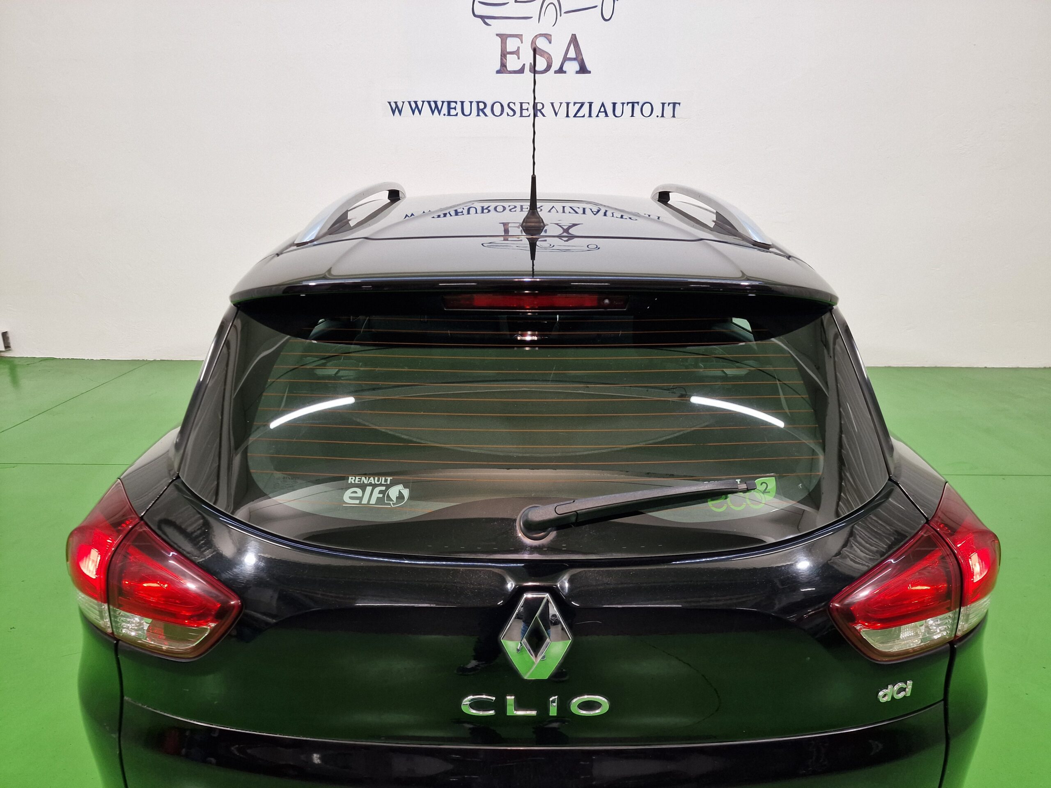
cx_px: 526
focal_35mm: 23
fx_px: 698
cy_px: 394
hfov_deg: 73.9
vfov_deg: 58.9
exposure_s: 1/100
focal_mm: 6.4
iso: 125
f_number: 1.8
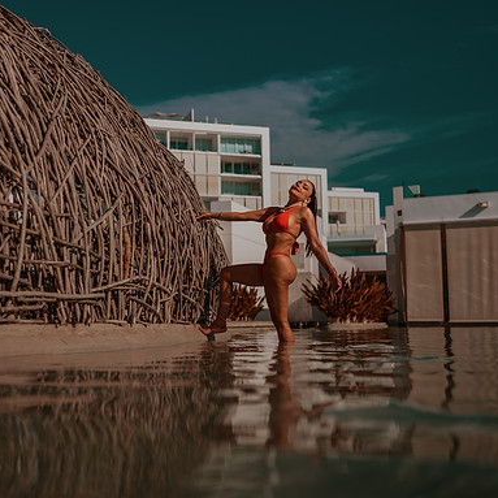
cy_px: 250
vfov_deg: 37.6
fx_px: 732
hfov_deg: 37.3
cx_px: 185
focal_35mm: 45
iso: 50
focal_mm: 35
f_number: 2
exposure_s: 1/8000
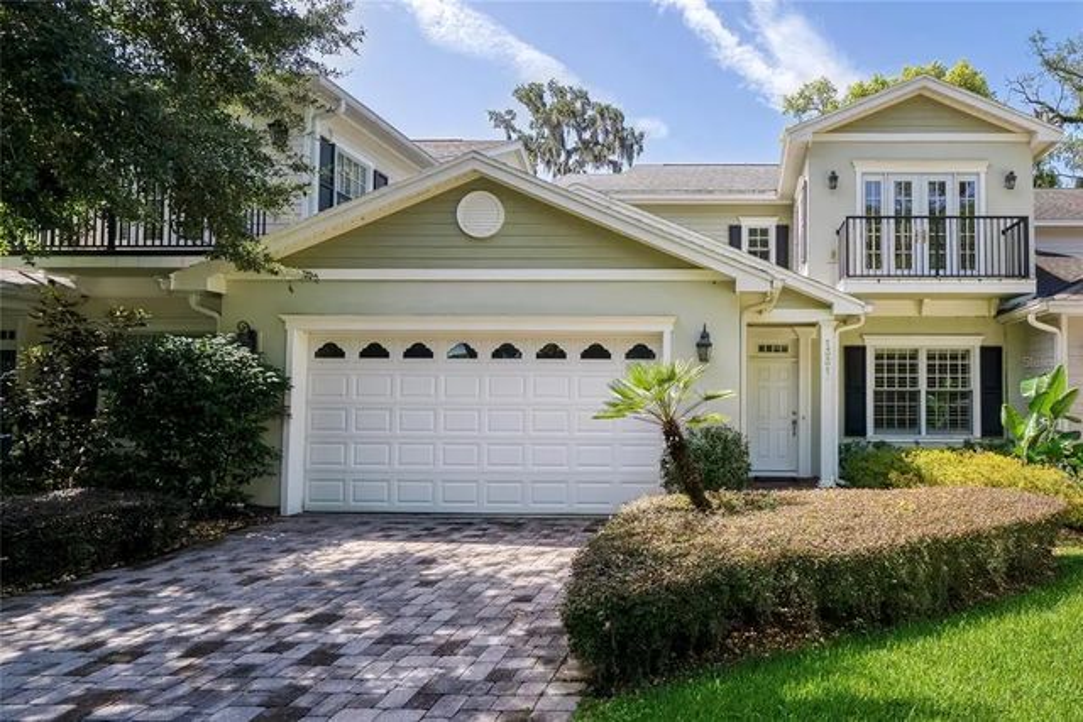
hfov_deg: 104.2
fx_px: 421
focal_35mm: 14
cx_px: 542
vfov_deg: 81.2
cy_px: 361
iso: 125
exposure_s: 1/160
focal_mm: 14
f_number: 8
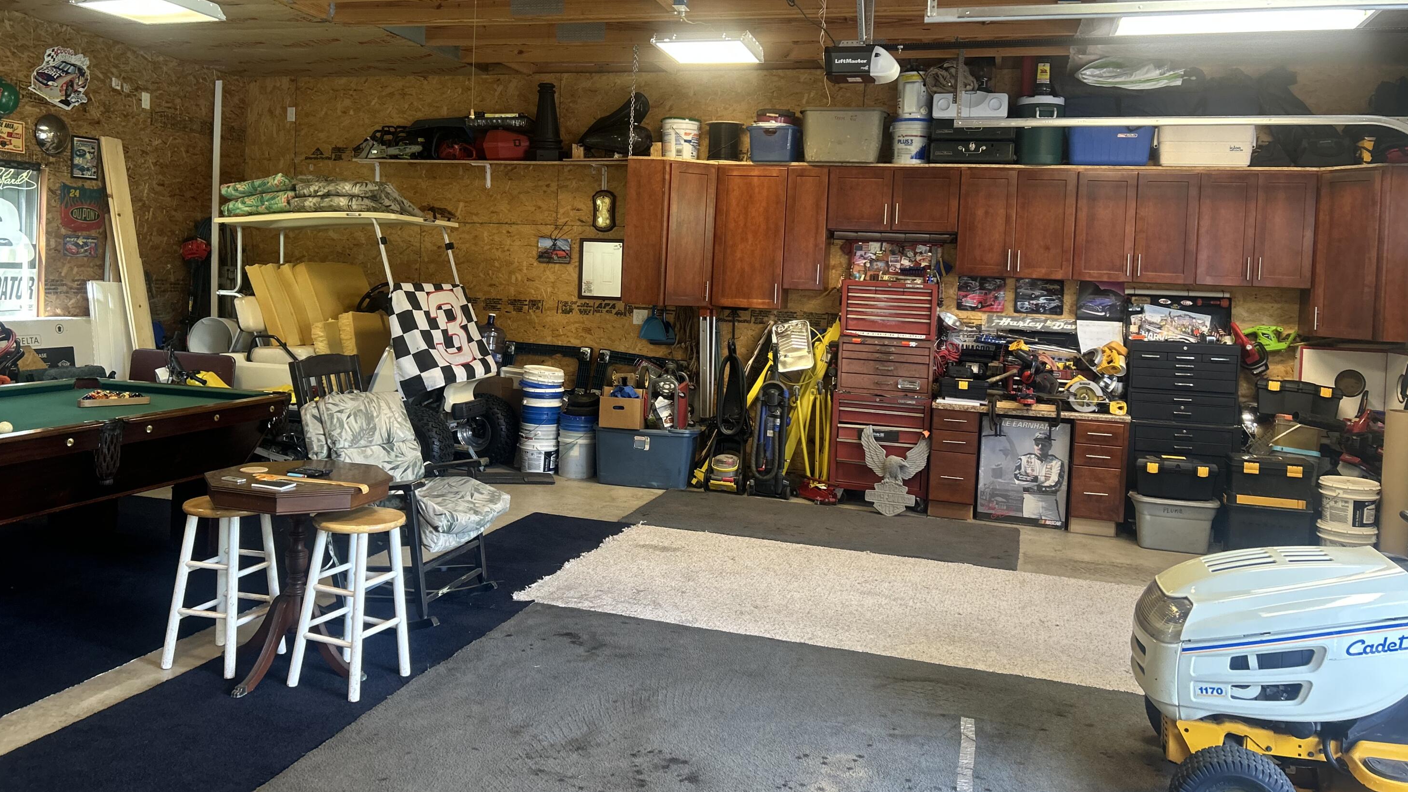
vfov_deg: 39.9
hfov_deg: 66.1
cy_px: 301
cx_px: 695
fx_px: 1083
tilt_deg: -1.7
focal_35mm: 29
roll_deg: -2.6
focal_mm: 5.7
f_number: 1.5
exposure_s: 1/60
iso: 125
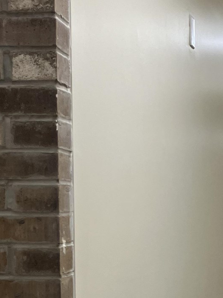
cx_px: 321
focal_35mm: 92
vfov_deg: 21.0
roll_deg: -1.1
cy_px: 251
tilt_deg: -1.7
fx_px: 790
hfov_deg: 15.0
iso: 50
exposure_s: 1/60
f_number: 1.8
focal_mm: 3.99
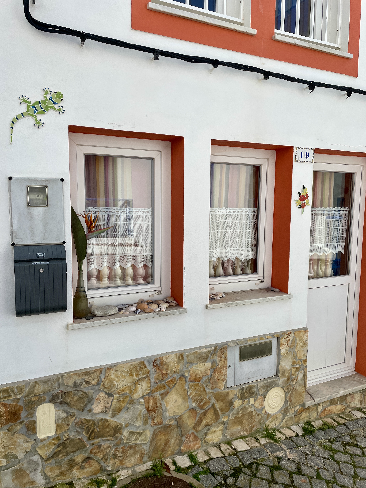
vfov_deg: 67.3
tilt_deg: -6.5
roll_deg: -0.2
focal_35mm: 26
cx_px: 183
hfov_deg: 53.1
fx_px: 367
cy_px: 244
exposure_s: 1/3861
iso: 32
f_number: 1.6
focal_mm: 4.2
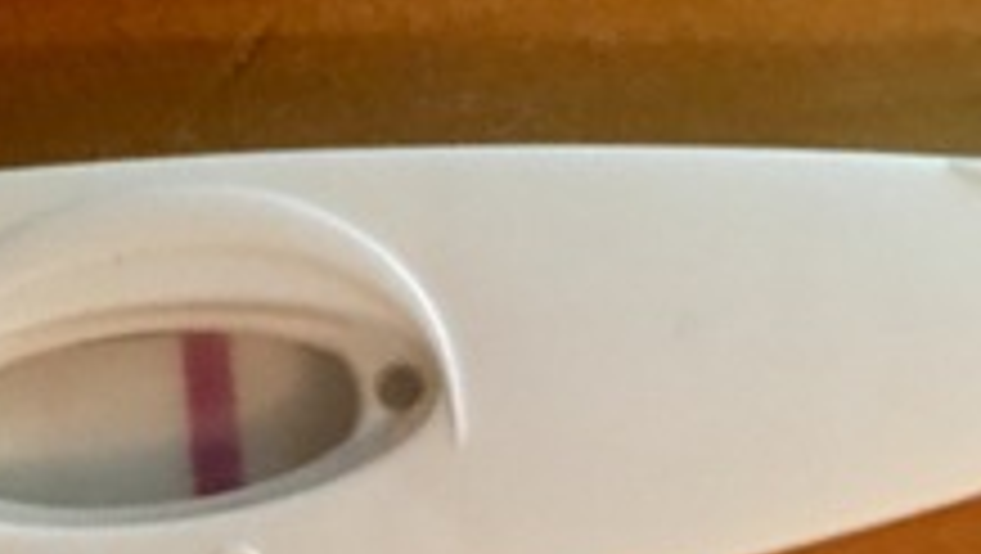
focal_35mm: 87
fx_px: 2265
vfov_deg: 13.8
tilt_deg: -82.3
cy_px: 518
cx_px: 198
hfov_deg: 24.1
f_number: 2.2
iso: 200
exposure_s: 1/25
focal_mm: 4.15
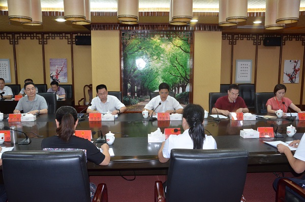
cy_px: 101
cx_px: 152
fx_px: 266
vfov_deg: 41.5
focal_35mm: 32
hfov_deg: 59.6
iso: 1600
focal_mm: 21
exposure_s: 1/60
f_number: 5.6
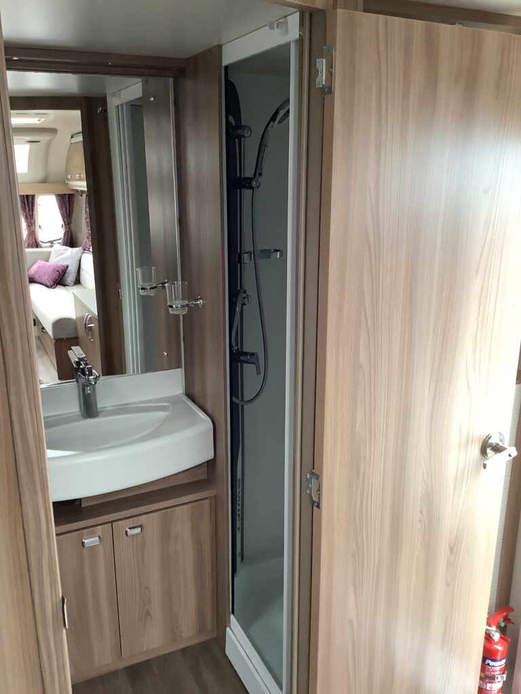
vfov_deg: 58.4
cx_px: 260
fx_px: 622
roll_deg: +0.0
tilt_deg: -17.7
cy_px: 347
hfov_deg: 45.4
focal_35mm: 31
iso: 200
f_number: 2.4
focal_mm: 3.3
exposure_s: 1/50
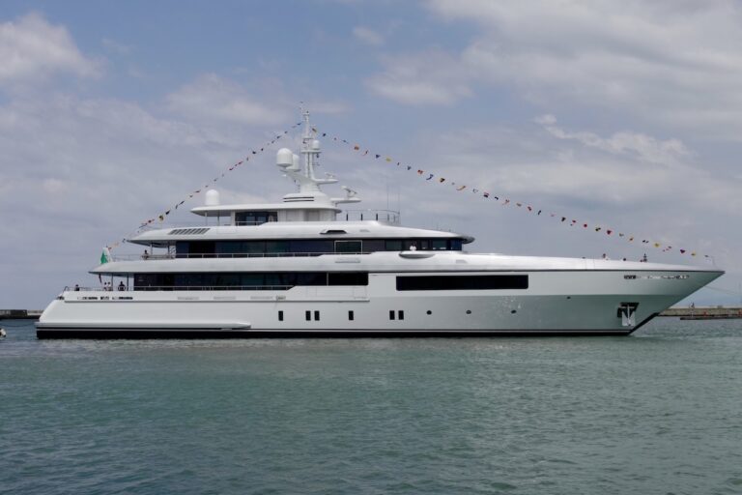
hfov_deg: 41.1
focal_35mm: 48
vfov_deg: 28.1
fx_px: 989
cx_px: 371
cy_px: 248
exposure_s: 1/640
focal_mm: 17.49
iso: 125
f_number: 7.1
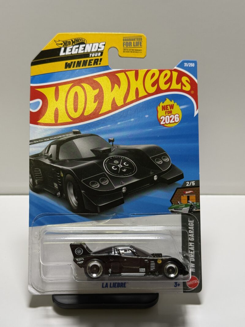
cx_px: 122
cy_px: 164
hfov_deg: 30.3
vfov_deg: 39.7
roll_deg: +0.1
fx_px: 453
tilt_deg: -23.9
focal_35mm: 48
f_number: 1.78
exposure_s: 1/60
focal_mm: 6.76
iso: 80
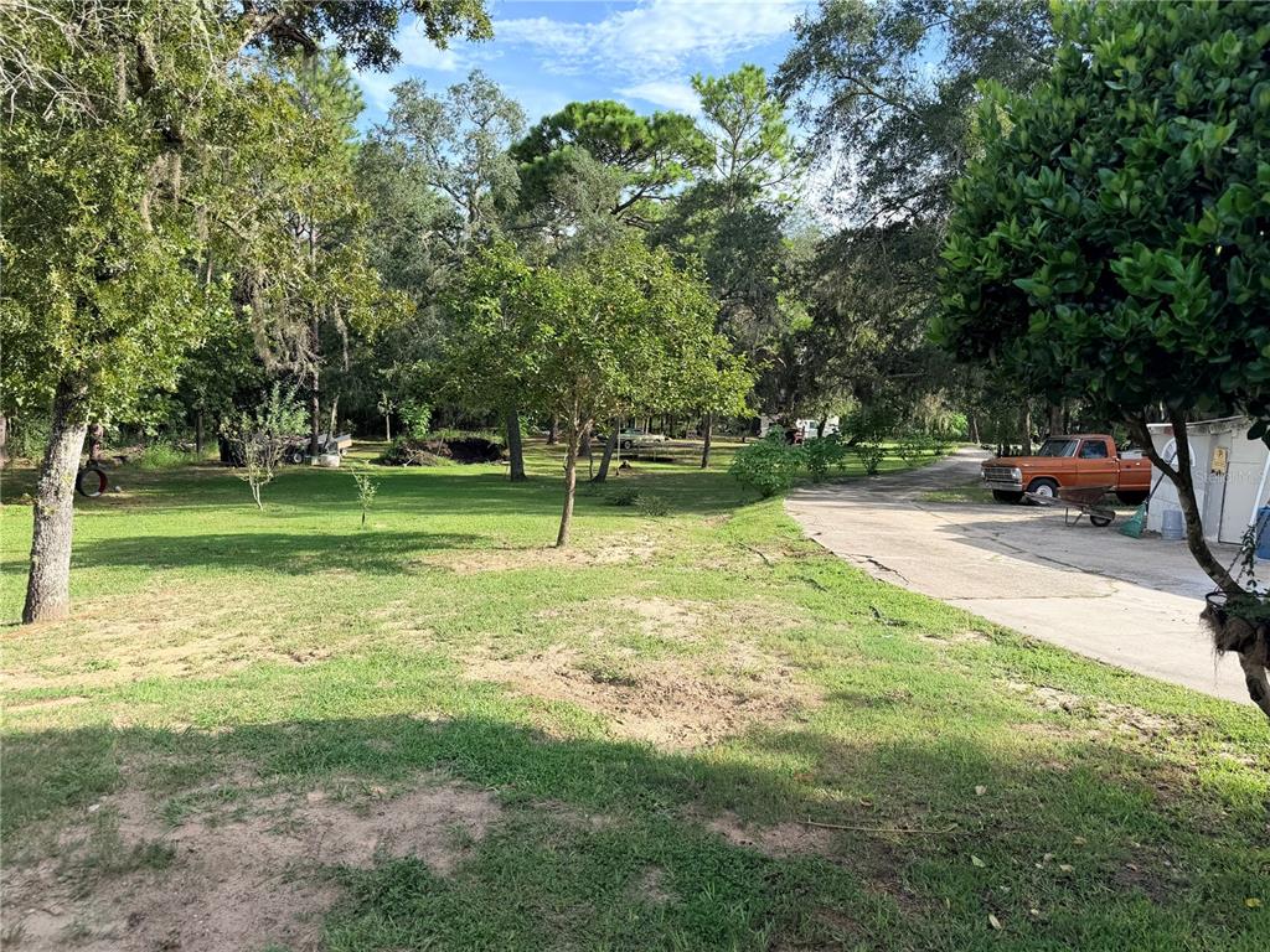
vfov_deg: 56.8
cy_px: 476
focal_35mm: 24
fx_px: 881
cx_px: 635
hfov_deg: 71.6
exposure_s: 1/1812
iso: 80
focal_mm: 6.76
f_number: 1.78
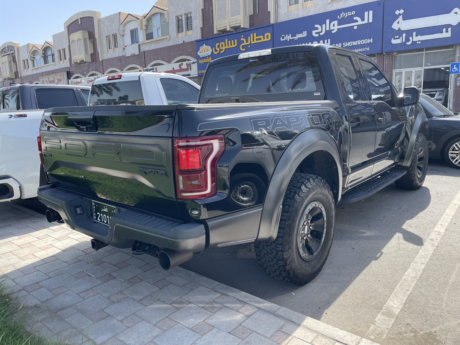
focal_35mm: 26
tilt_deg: -10.3
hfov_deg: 67.3
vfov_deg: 53.1
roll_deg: +2.8
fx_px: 346
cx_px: 230
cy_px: 172
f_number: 1.6
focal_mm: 4.2
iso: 32
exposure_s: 1/1043
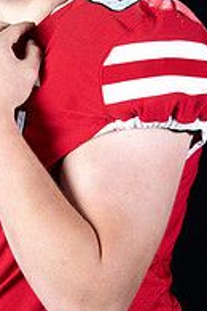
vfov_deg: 15.9
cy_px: 124
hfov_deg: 10.6
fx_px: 1113
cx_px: 33
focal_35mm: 129
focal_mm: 56
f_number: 9
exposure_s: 1/160
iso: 320
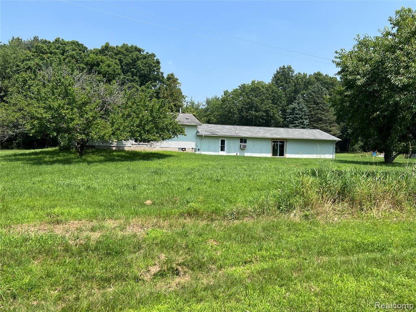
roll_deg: -0.7
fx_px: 312
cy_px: 156
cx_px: 208
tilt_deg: -1.3
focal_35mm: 26
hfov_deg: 67.3
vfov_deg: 53.1
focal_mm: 5.7
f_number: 1.5
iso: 50
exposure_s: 1/2915
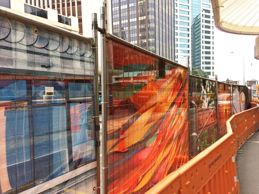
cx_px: 130
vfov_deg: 48.2
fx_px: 217
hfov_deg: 61.7
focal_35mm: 29
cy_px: 97
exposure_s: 1/488
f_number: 2.2
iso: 32
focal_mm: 4.15
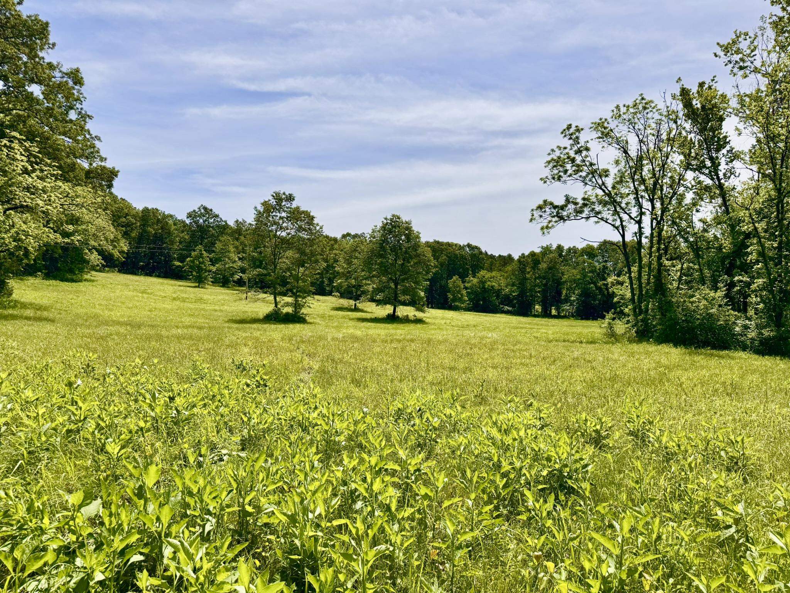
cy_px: 296
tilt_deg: +0.6
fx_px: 548
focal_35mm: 24
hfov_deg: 71.6
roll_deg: -0.9
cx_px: 395
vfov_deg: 56.8
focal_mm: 6.76
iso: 80
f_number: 1.78
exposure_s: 1/9009
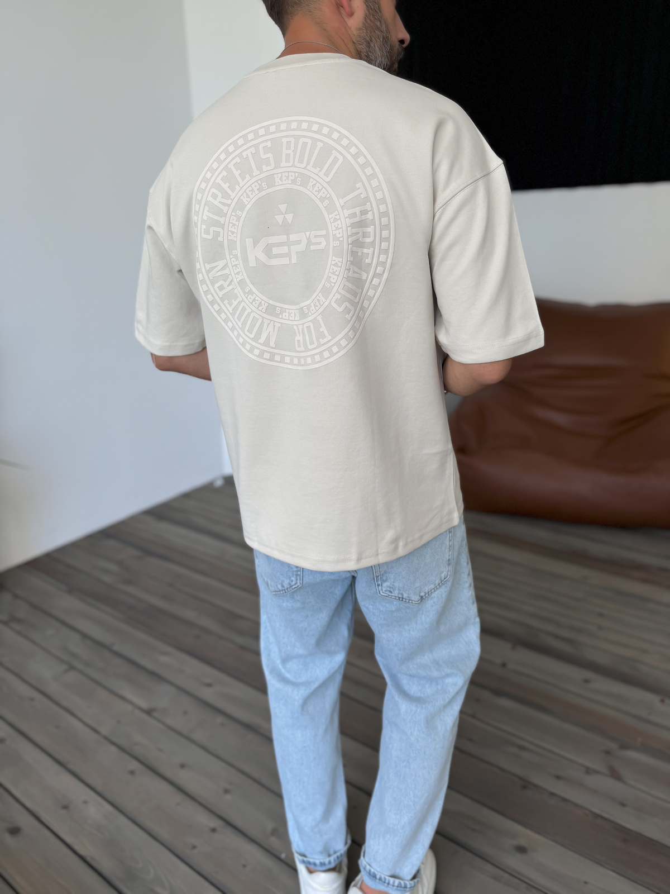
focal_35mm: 24
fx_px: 619
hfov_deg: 56.8
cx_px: 335
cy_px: 447
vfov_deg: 71.6
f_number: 1.8
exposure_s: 1/120
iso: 100
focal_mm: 6.76
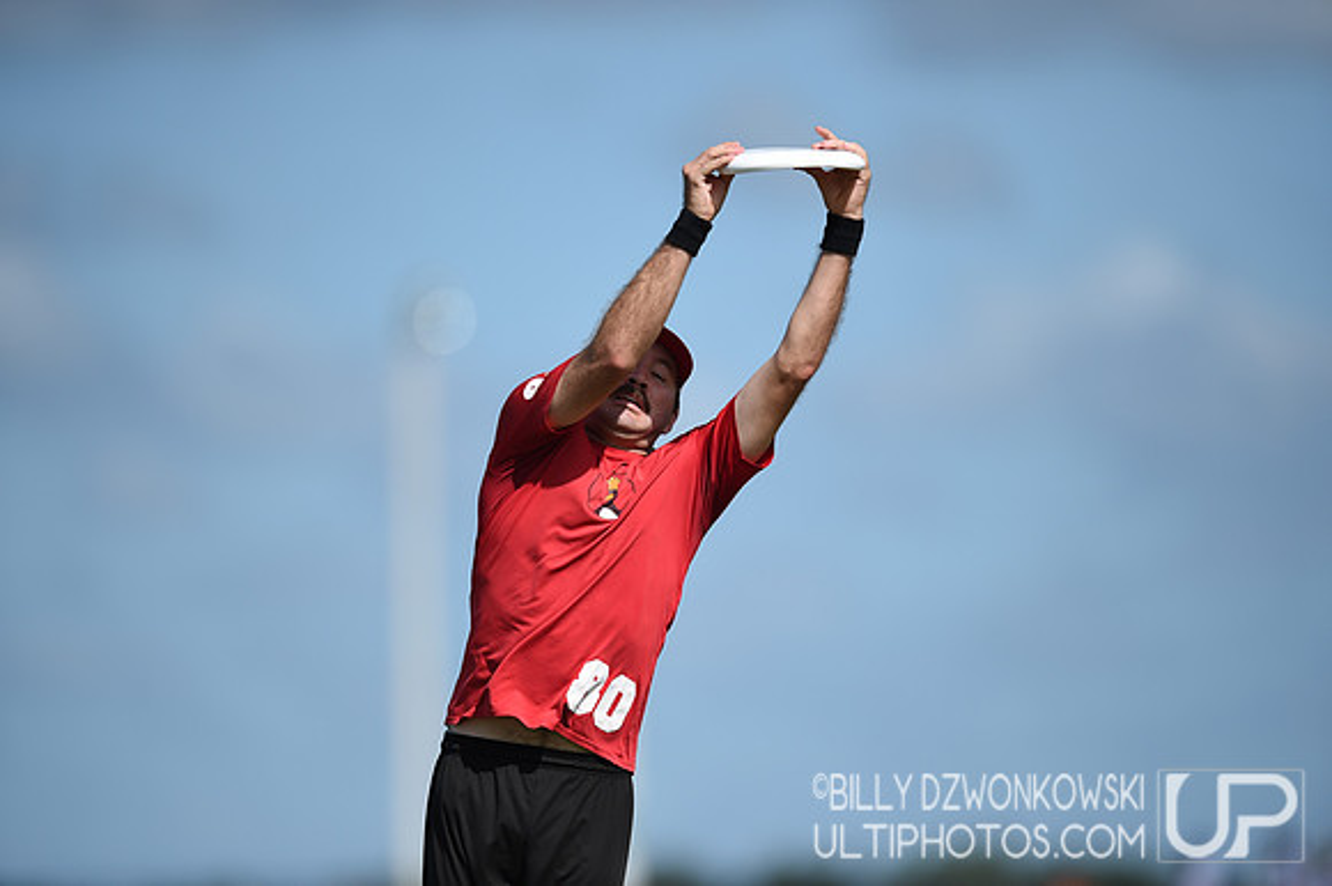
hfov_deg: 5.2
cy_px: 443
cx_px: 666
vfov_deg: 3.4
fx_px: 14791
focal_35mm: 400
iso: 200
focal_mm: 400
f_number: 2.8
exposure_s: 1/6400
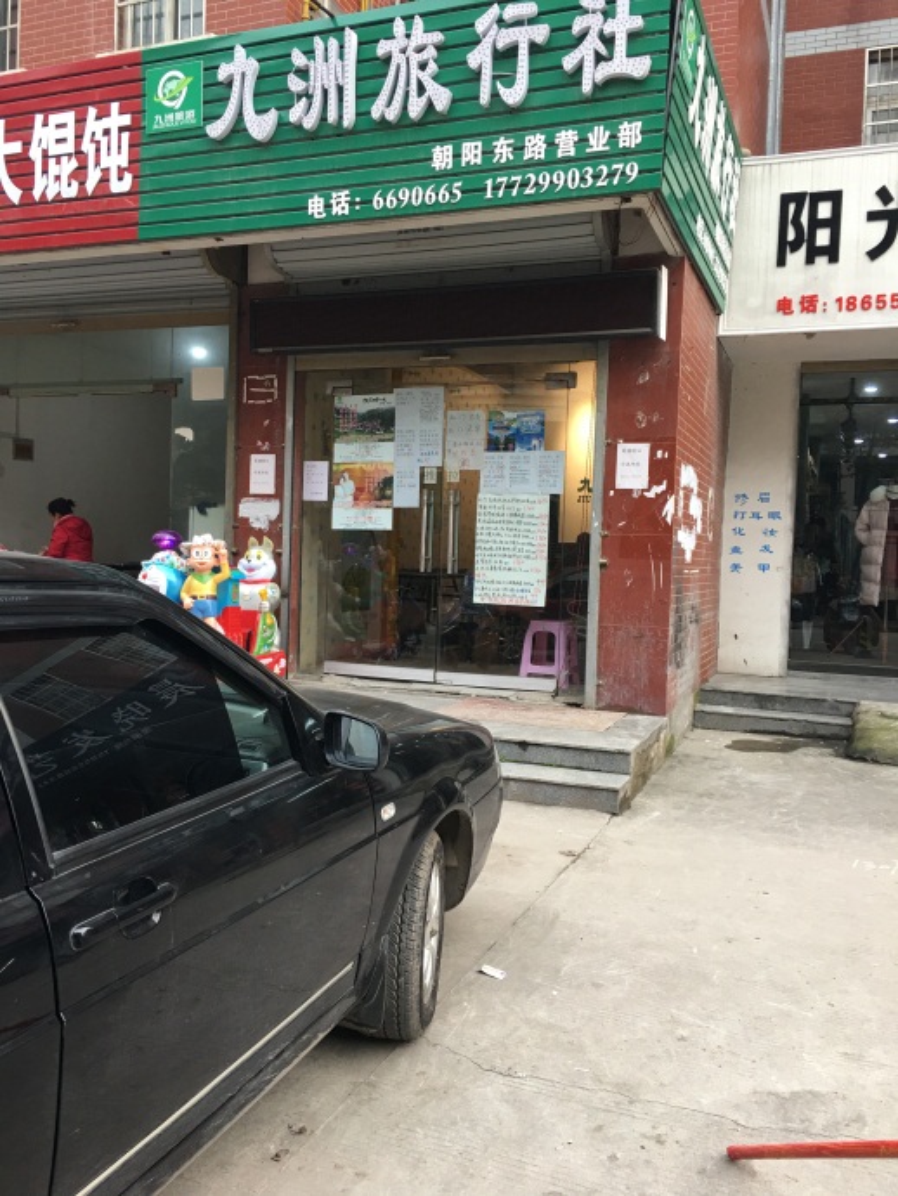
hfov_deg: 48.3
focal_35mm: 29
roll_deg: -2.0
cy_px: 598
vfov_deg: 61.6
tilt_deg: -1.2
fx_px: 1002
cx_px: 449
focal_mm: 4.15
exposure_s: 1/33
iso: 25
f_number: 2.2
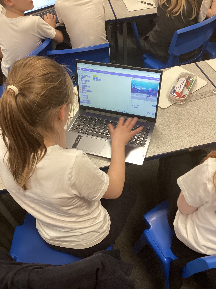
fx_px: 258
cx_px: 108
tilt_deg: -49.5
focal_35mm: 31
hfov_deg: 45.4
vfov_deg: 58.4
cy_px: 144
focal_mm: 3.3
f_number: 2.4
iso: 125
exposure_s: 1/50
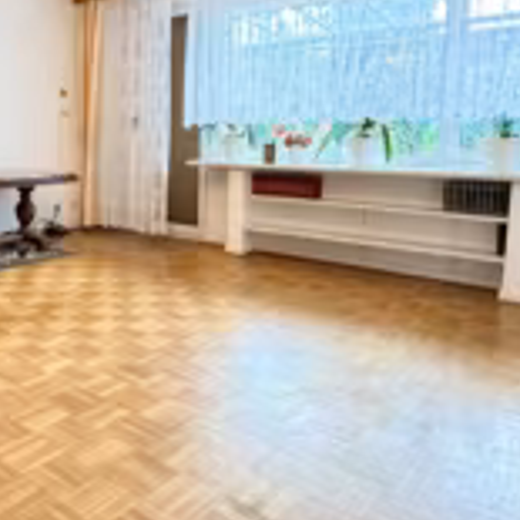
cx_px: 144
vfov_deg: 50.5
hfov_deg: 49.5
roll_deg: -1.2
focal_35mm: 32
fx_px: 544
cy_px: 191
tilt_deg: -5.3
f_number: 2.2
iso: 320
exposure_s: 1/50
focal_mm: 2.22
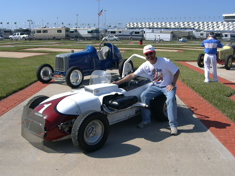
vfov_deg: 40.7
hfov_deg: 52.6
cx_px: 118
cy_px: 88
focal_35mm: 35
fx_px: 238
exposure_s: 1/269
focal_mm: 5.4
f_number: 8
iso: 100
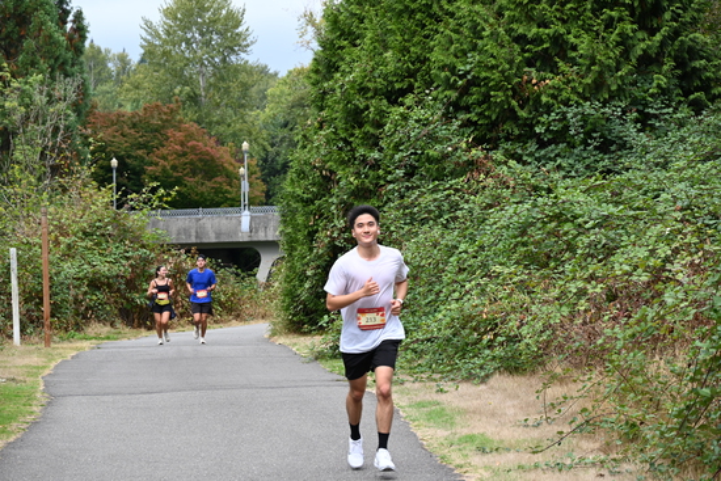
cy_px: 240
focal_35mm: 104
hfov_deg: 19.6
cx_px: 360
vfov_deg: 13.2
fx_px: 2083
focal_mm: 104
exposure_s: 1/250
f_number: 6.3
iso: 250
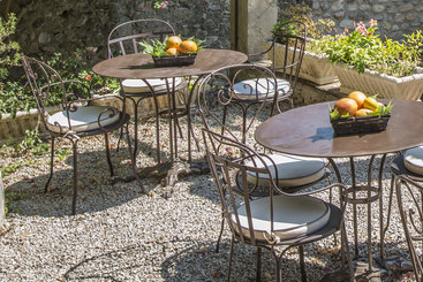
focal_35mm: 67
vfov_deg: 19.5
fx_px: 788
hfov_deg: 28.0
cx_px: 440
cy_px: -27
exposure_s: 1/125
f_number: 7.1
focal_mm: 24
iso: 200
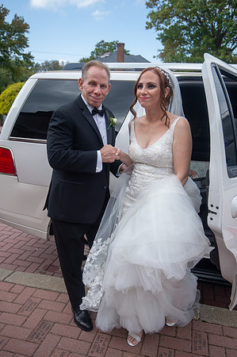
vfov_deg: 62.0
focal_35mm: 30
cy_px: 178
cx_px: 118
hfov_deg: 43.5
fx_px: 297
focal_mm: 30
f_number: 4
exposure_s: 1/1250
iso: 400
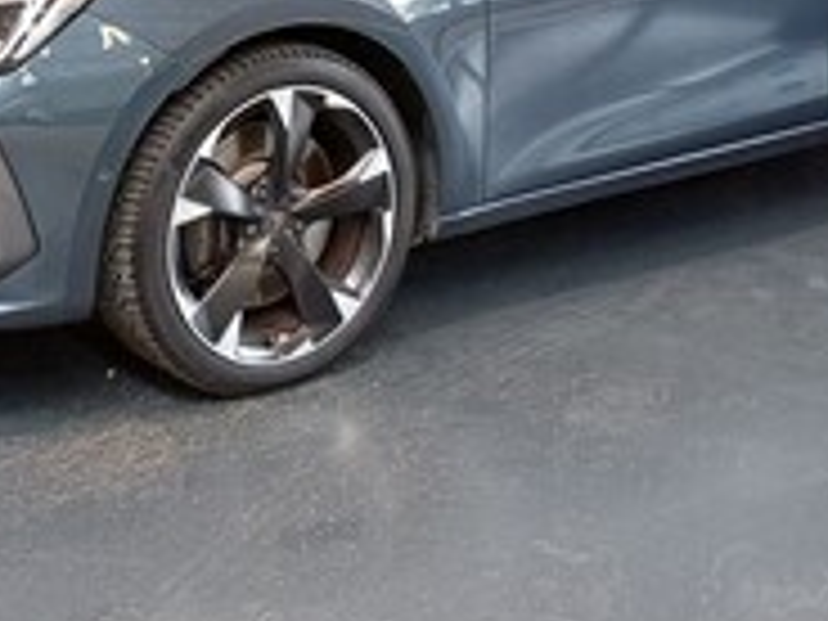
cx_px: 292
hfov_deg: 28.4
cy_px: -128
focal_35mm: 68
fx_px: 1627
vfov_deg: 20.2
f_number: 1.8
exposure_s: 1/50
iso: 320
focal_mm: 4.65
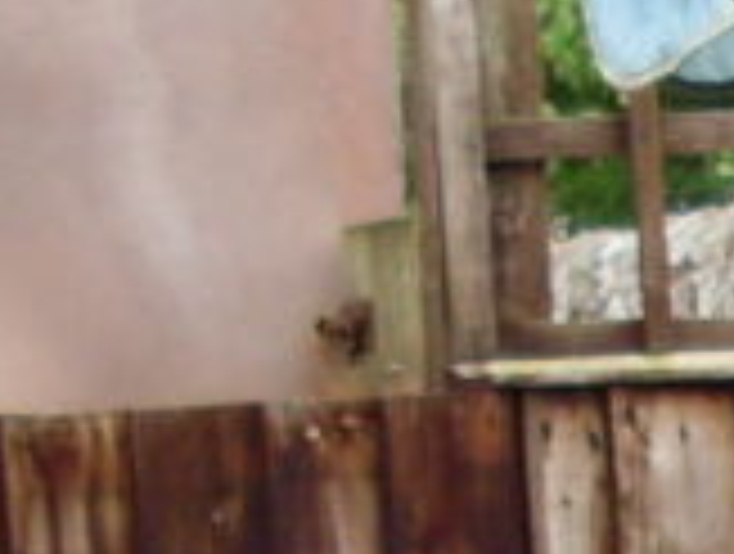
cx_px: 2121
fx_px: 5058
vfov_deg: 6.0
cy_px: 1297
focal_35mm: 238
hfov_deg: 7.4
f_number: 2.8
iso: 80
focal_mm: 6.3
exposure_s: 1/180
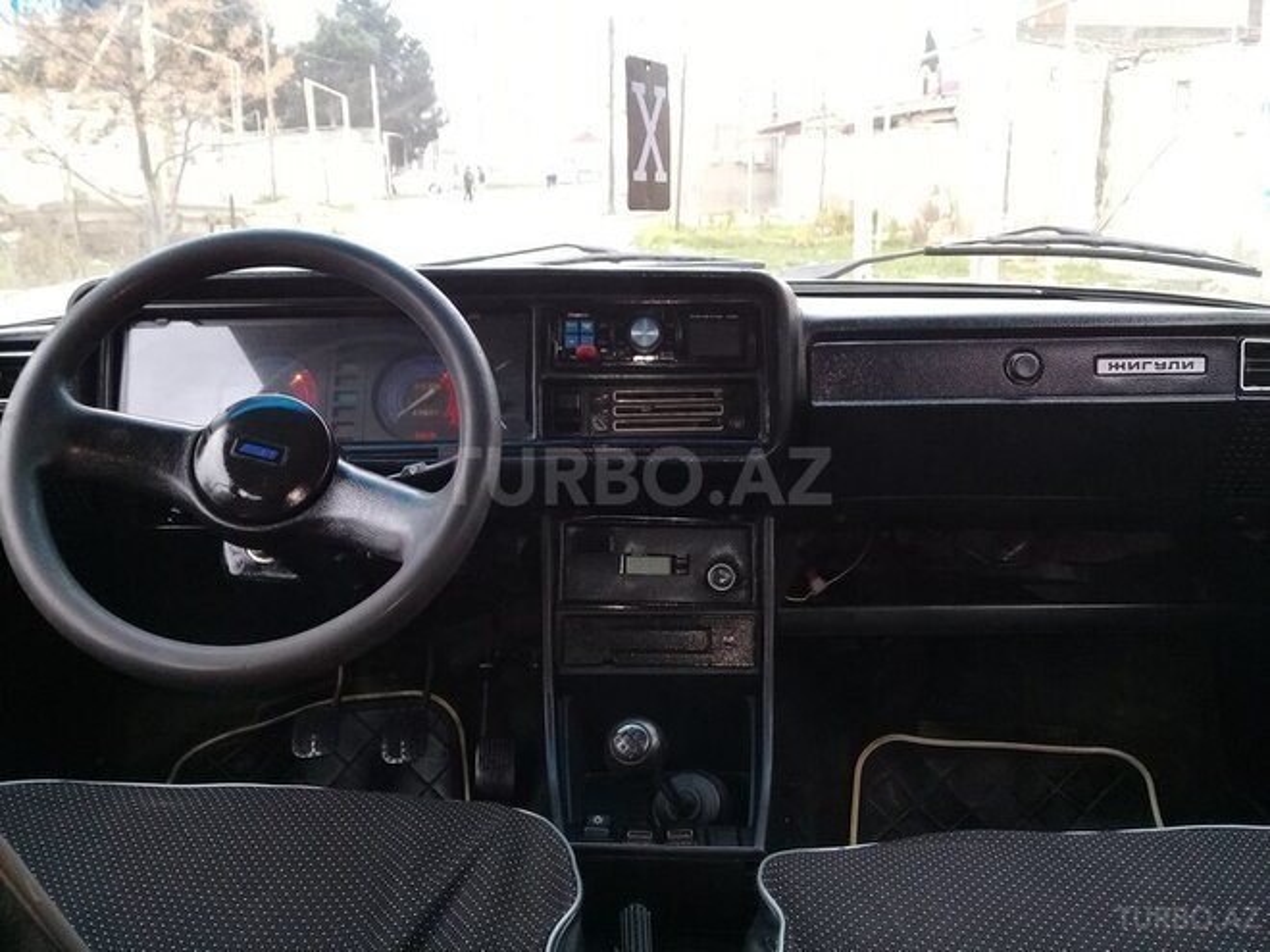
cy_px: 476
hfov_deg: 58.4
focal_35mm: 31
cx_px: 635
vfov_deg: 45.4
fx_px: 1137
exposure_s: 1/50
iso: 80
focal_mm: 3.3
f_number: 2.2
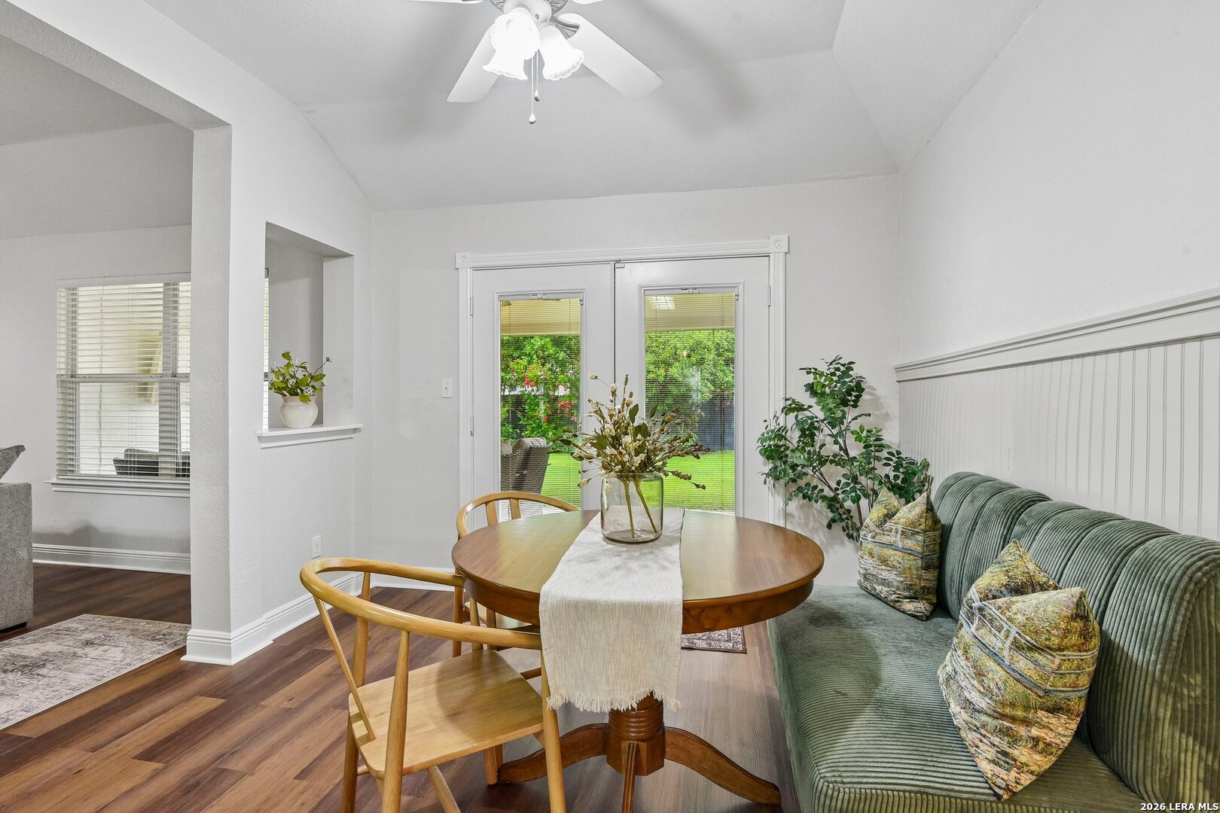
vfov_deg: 70.4
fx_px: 576
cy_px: 406
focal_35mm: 17
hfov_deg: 93.3
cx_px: 610
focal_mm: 17
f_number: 8
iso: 2800
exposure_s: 1/20
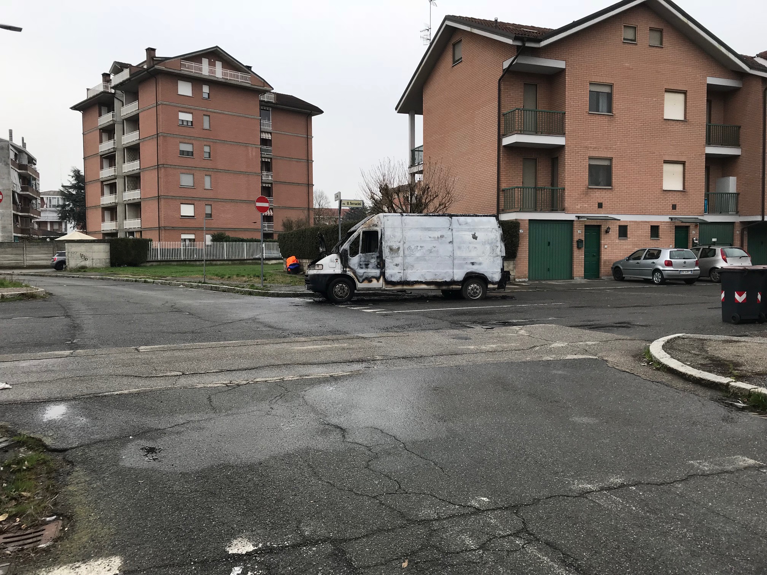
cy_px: 288
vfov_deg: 49.7
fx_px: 620
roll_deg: +0.5
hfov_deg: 63.4
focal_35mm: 28
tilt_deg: -3.9
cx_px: 384
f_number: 1.8
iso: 20
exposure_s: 1/265
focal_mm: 3.99
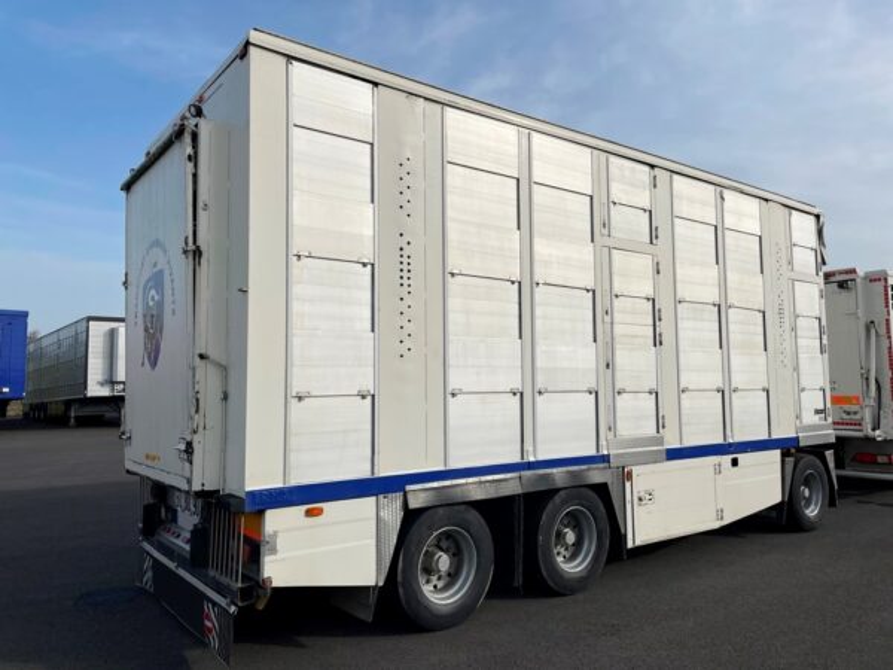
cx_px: 446
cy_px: 335
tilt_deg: +5.6
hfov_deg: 67.3
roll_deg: -2.2
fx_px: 671
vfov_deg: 53.1
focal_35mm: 26
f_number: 1.6
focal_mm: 4.2
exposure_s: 1/5051
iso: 32
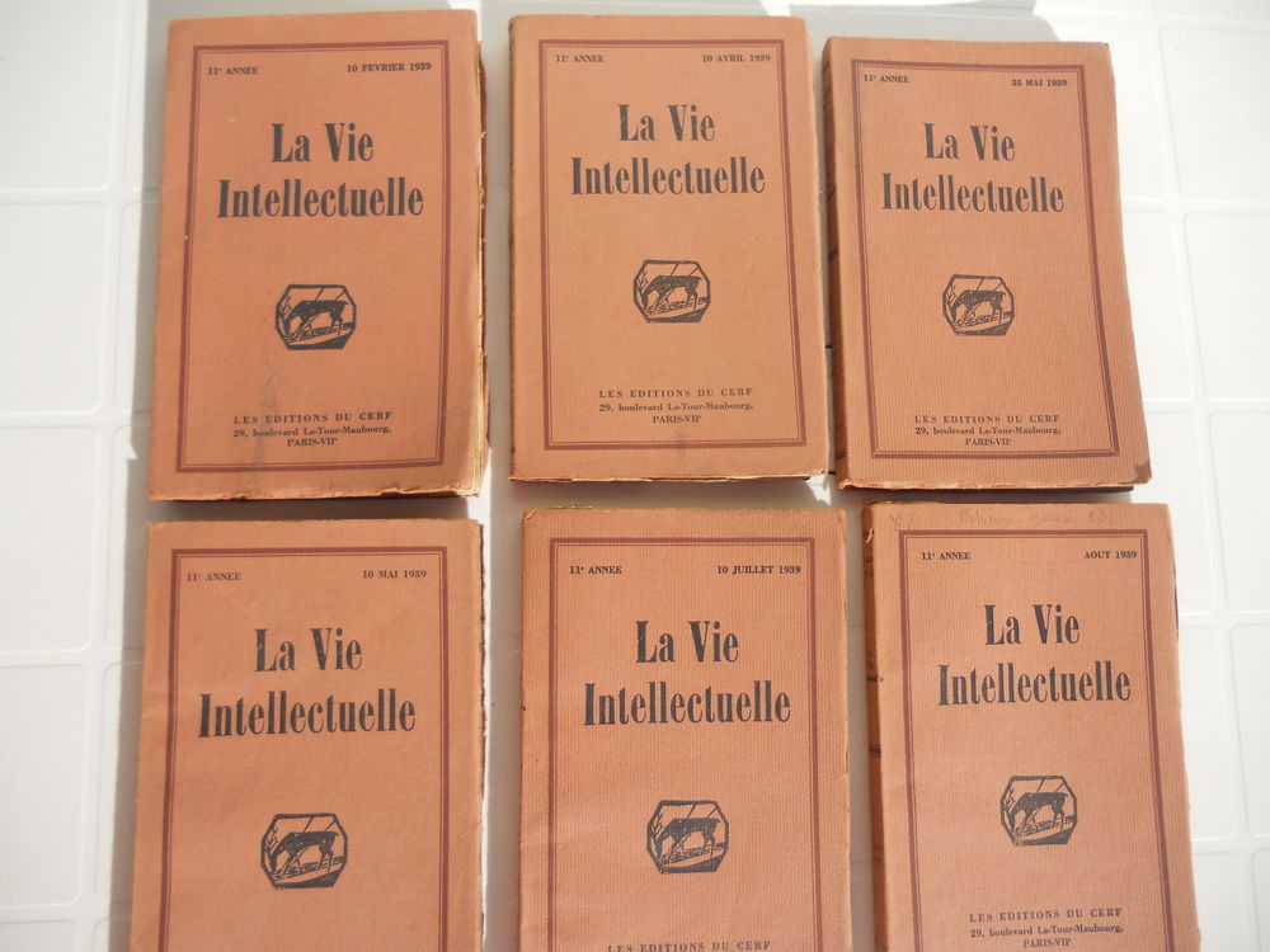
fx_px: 991
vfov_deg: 51.4
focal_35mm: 27
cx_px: 635
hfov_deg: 65.3
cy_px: 476
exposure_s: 1/1000
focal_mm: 4.9
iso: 80
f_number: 3.2
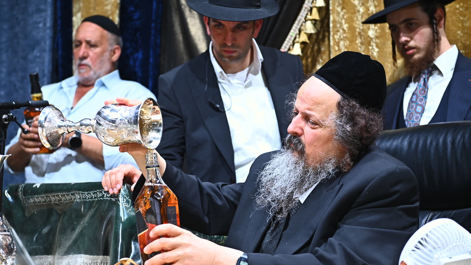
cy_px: 152
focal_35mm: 74
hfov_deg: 28.6
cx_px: 236
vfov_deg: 16.3
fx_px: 924
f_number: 4
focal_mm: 70
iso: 1250
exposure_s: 1/160
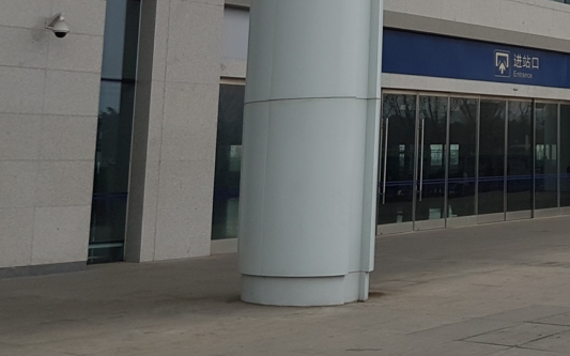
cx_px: 608
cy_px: 5
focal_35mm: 62
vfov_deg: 20.3
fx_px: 963
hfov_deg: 30.0
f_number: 1.7
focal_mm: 4.2
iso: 40
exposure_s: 1/275
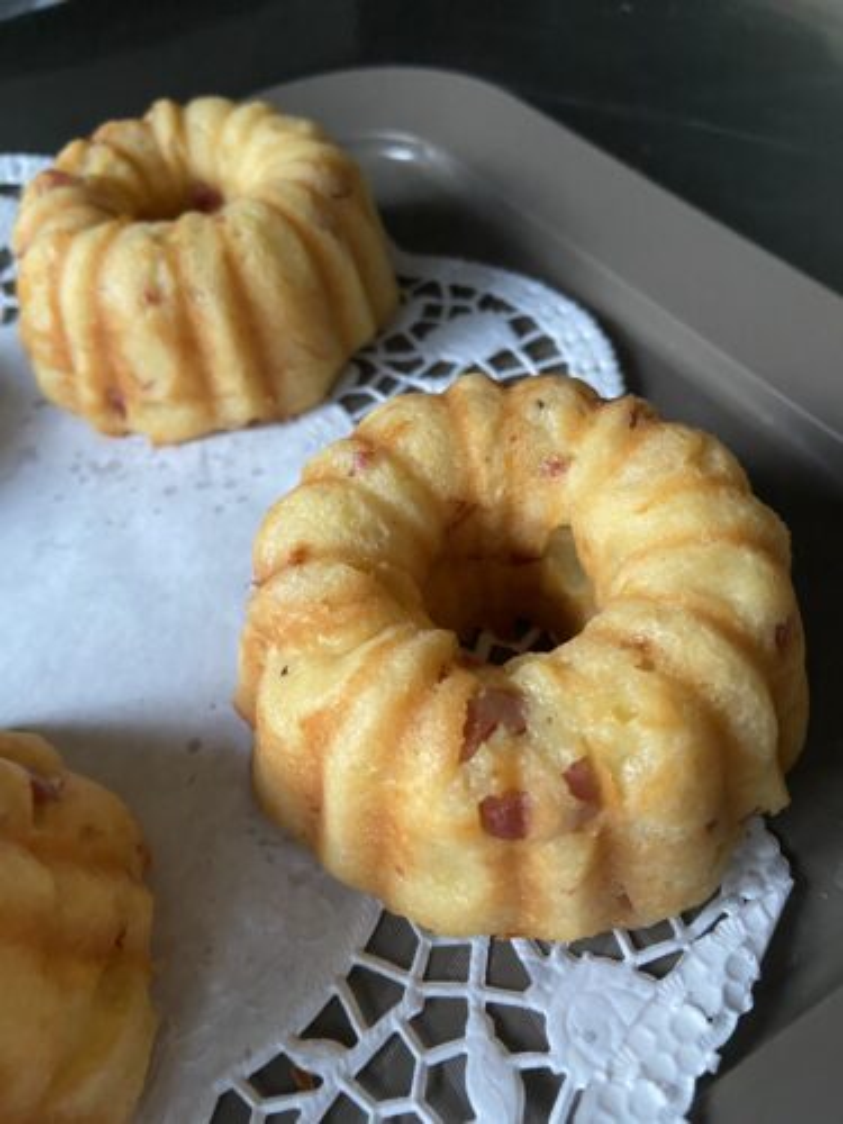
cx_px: 422
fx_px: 844
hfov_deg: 53.1
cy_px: 562
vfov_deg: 67.3
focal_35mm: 26
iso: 500
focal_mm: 4.25
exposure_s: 1/40
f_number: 1.8
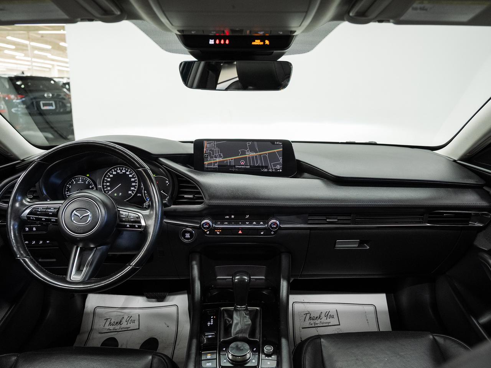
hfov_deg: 66.9
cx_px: 246
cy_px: 184
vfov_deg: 52.7
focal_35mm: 26
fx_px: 372
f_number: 4
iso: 1000
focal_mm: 24
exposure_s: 1/40
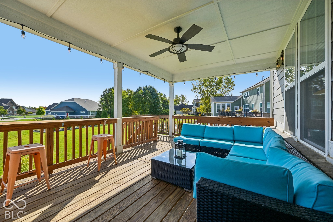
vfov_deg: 81.2
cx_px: 166
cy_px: 111
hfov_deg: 104.3
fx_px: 129
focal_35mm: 14
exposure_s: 1/320
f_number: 8
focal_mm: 14
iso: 100
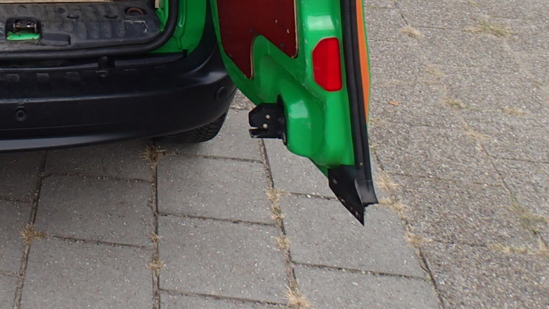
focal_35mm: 67
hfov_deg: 28.1
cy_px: -168
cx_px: -84
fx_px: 975
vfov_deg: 16.3
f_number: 2.8
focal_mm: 4.5
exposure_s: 1/500
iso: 100
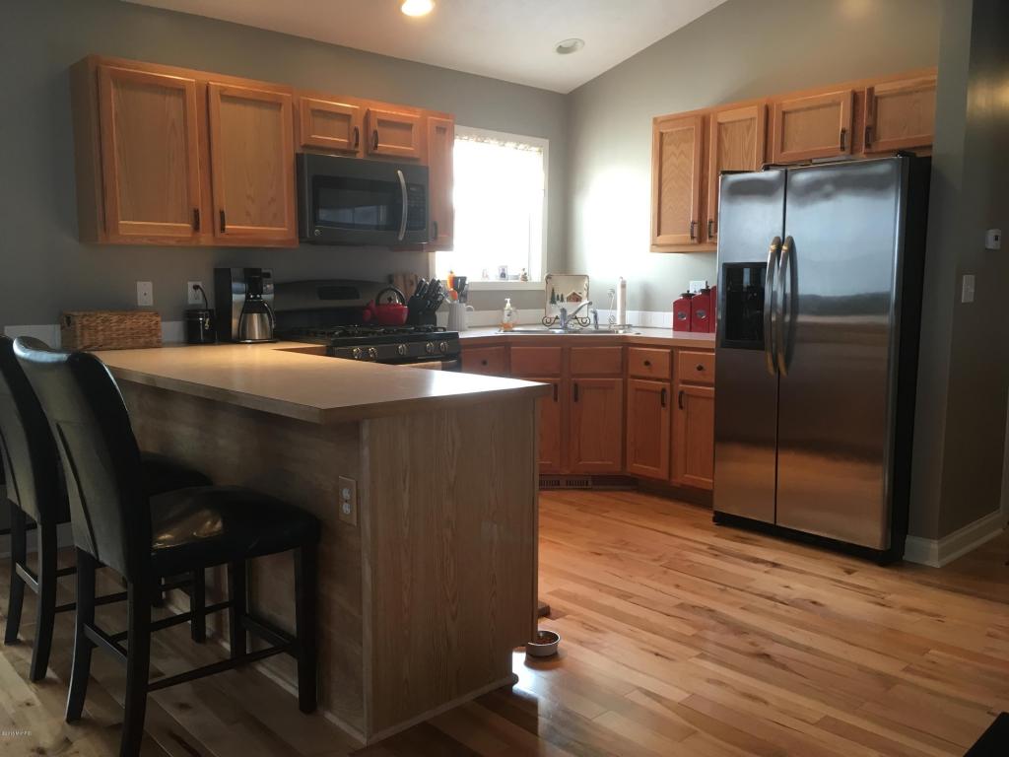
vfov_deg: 48.2
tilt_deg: -6.9
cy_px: 378
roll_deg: -0.3
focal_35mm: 29
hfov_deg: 61.7
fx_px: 845
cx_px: 504
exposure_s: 1/30
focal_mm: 4.15
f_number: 2.2
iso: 64
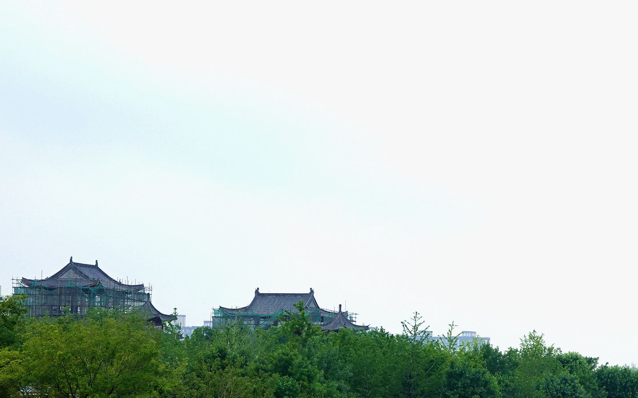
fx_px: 3077
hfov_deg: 11.8
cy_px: 319
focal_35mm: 177
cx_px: 484
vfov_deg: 7.4
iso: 100
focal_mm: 33.51
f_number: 4
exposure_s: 1/800
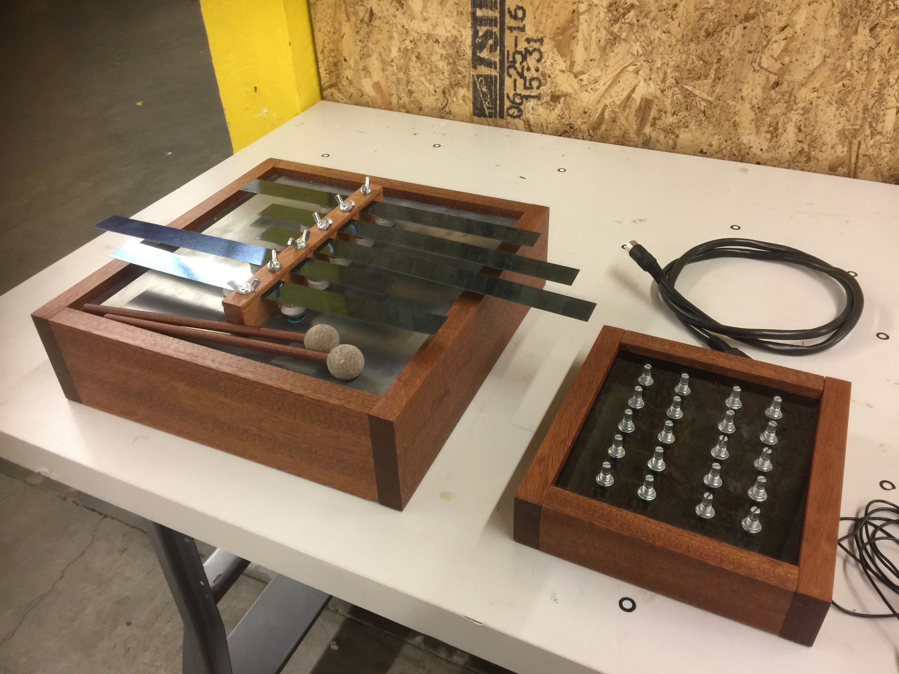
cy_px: 337
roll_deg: +2.2
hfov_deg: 61.7
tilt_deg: -38.1
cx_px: 450
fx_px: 753
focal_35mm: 29
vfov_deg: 48.2
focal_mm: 4.15
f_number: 2.2
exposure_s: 1/15
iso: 64
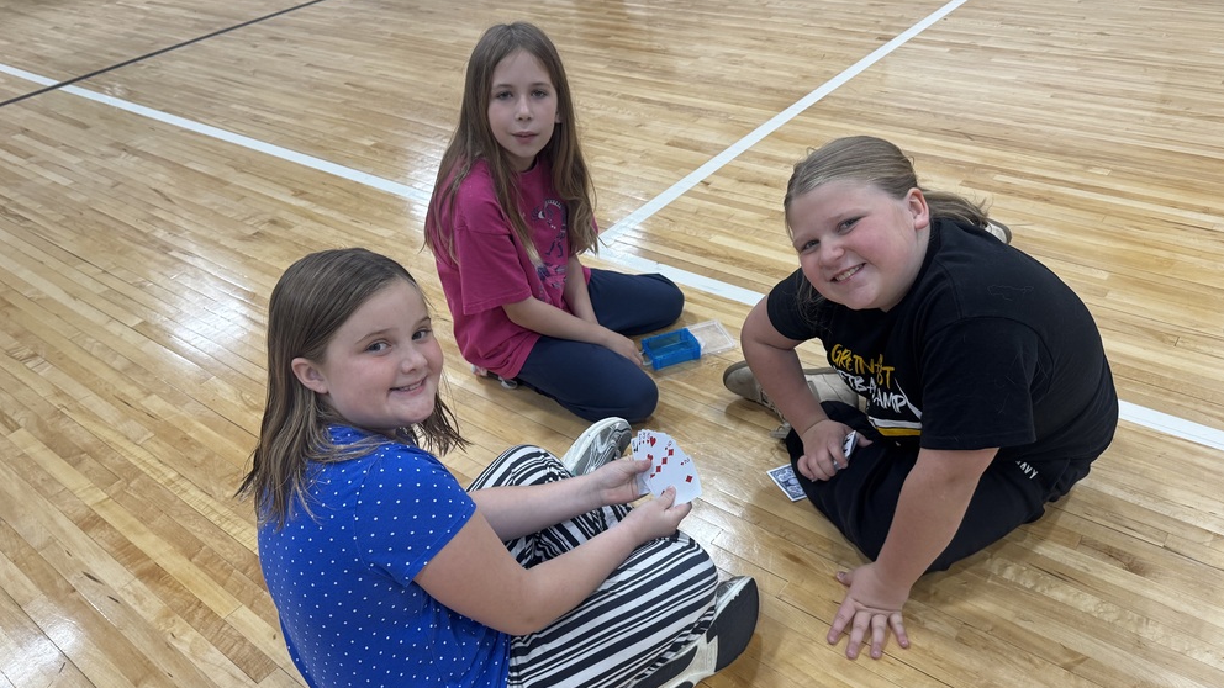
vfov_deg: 42.7
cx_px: 610
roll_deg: +5.8
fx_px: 876
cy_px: 403
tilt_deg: -37.3
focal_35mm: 27
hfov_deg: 69.9
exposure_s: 1/120
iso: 160
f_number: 1.78
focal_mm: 6.76
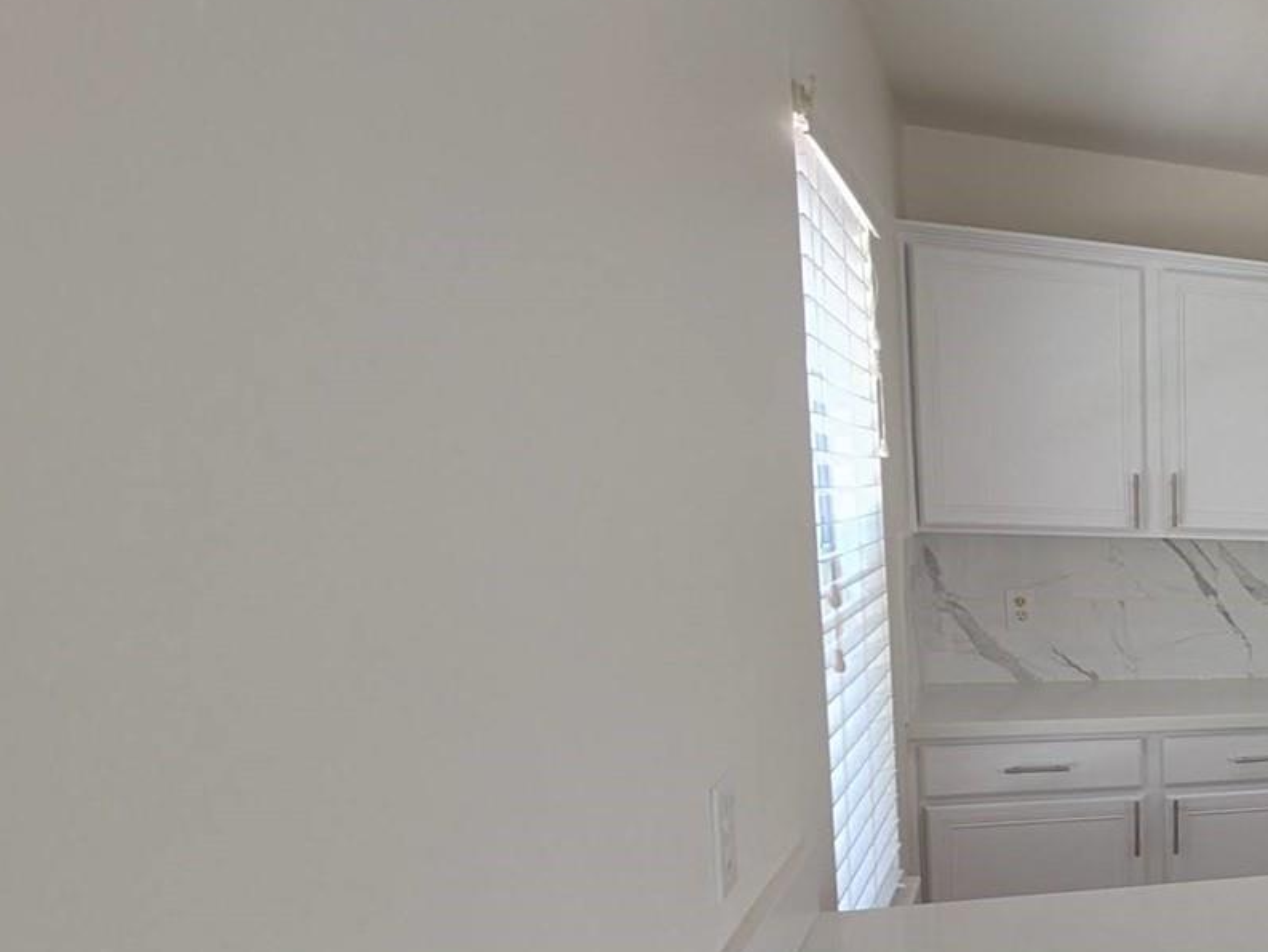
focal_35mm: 31
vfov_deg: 44.2
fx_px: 1136
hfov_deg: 38.8
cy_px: 693
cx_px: 1585
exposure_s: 1/120
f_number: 1.7
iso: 65
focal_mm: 2.02
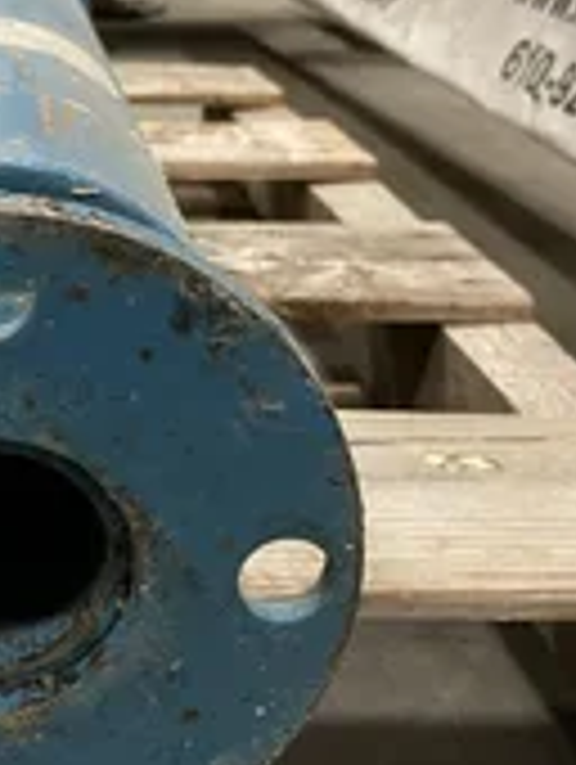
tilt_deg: -25.3
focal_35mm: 61
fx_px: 1350
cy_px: 454
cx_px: 9
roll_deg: -2.0
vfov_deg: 31.6
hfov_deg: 23.2
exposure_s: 1/60
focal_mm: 4.2
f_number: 1.6
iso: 400
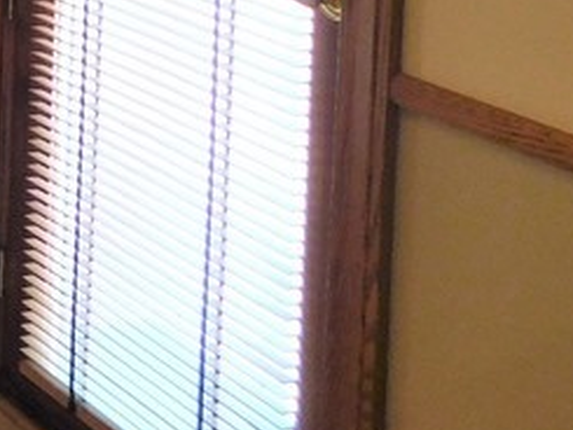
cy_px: -358
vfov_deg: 13.7
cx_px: -552
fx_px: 1590
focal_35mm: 96
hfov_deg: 16.1
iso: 125
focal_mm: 4
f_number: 3
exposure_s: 1/50
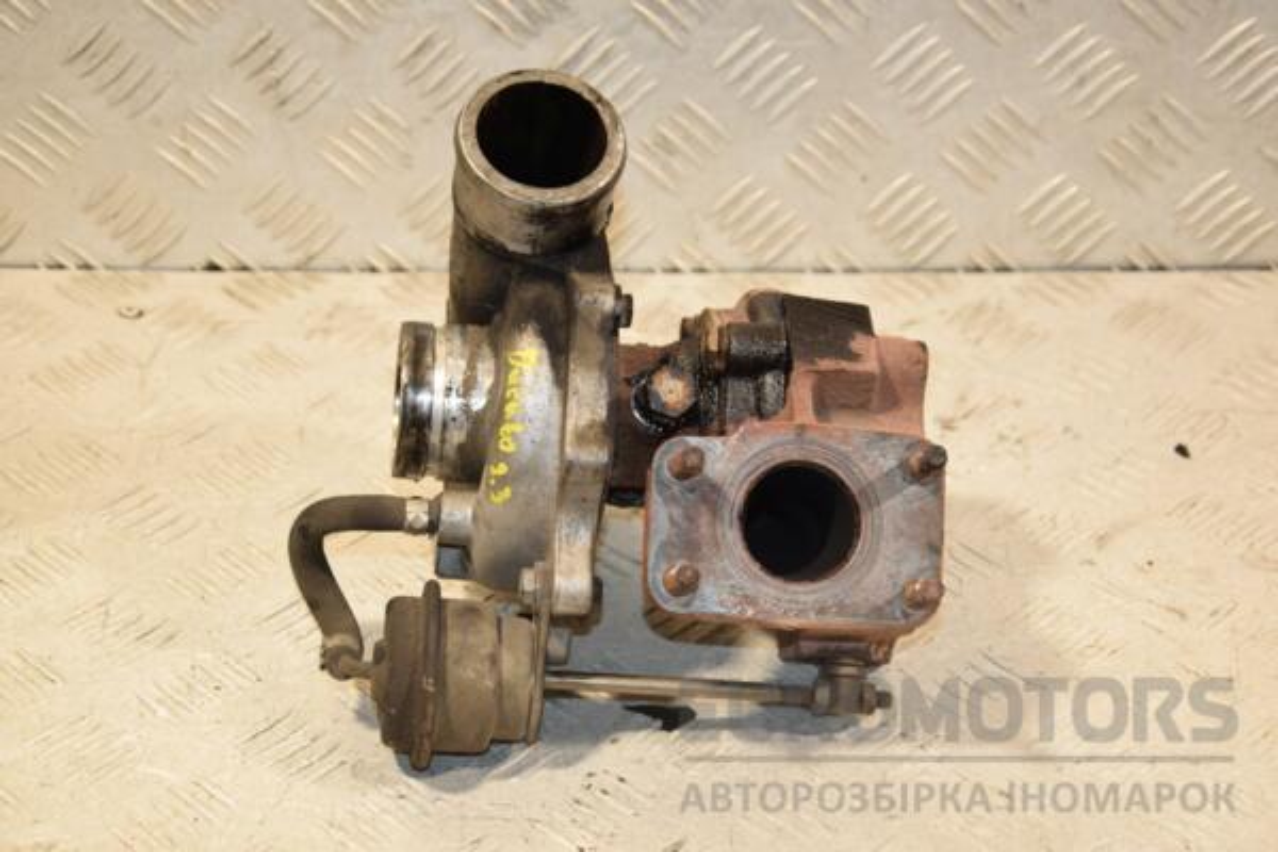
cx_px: 639
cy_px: 426
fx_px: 2769
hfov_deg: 26.0
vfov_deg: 17.5
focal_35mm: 78
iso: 800
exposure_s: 1/200
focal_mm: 52
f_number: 5.6
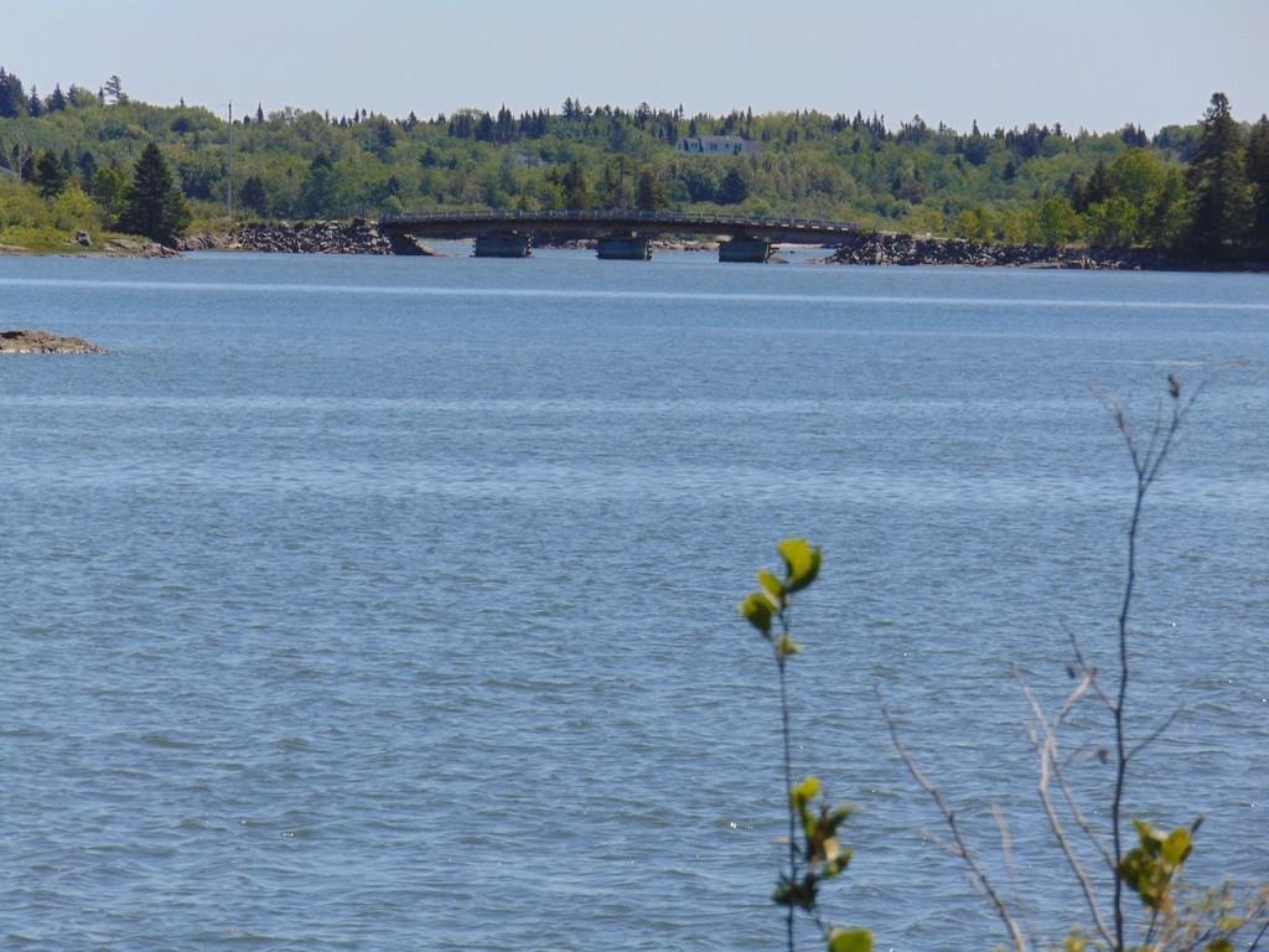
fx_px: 11254
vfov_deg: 4.8
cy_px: 476
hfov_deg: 6.5
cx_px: 634
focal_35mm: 307
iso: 80
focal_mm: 55.1
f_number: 10.8
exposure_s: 1/200
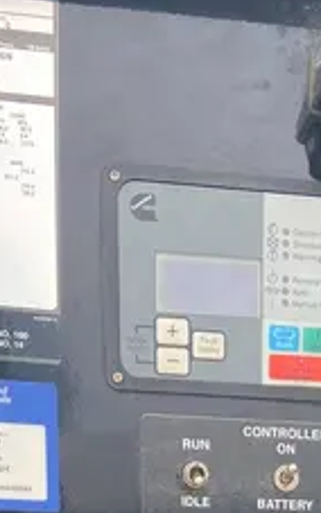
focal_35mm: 89
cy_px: 794
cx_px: 328
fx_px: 1245
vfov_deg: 19.8
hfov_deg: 14.4
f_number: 1.8
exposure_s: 1/549
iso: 32
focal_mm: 4.25
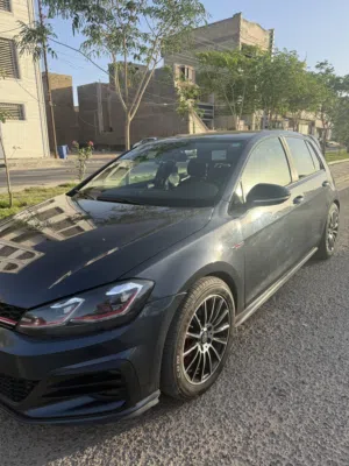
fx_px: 323
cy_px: 233
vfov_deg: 71.6
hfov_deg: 56.8
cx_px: 174
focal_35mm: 24
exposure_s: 1/1689
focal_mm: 6.76
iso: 100
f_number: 1.78
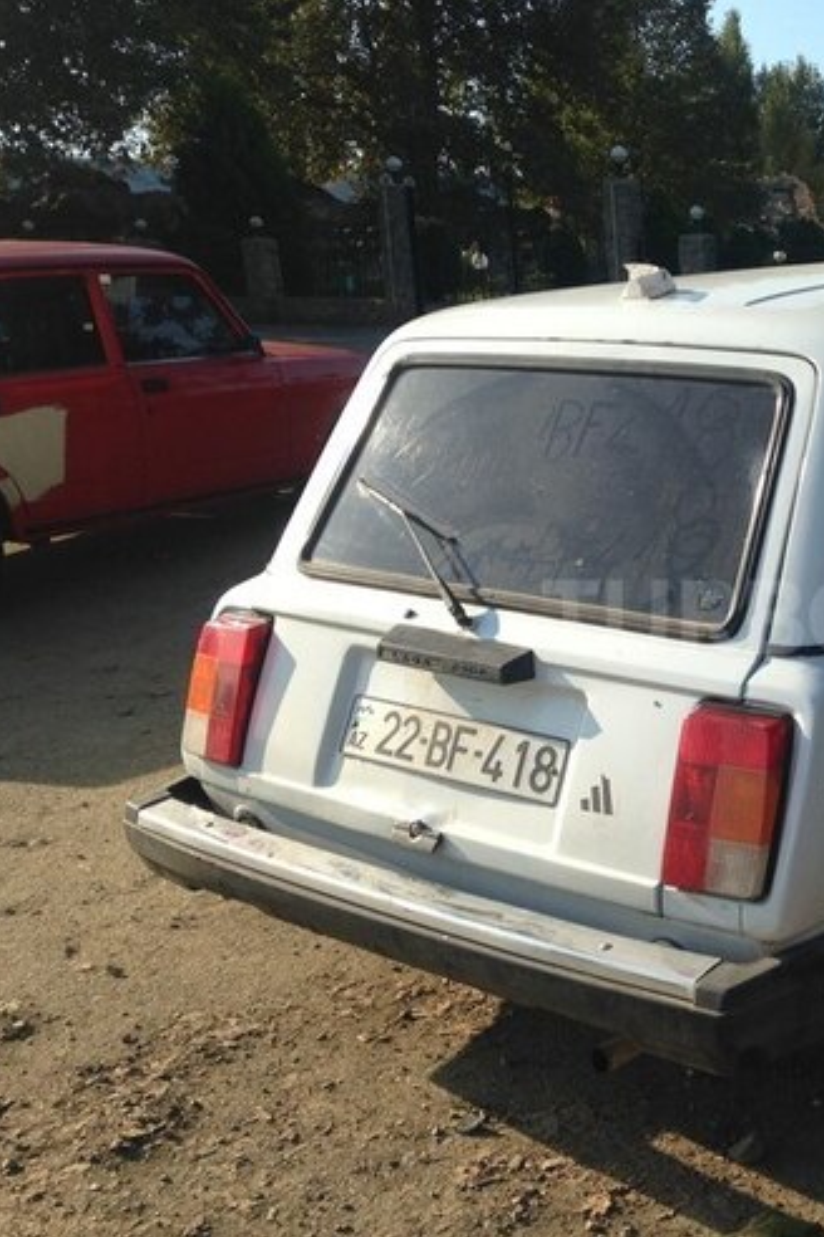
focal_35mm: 46
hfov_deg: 27.7
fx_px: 1579
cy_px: 617
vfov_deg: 42.7
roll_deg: +1.4
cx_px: 799
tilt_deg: -14.2
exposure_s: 1/1085
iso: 50
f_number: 2.4
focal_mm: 4.12
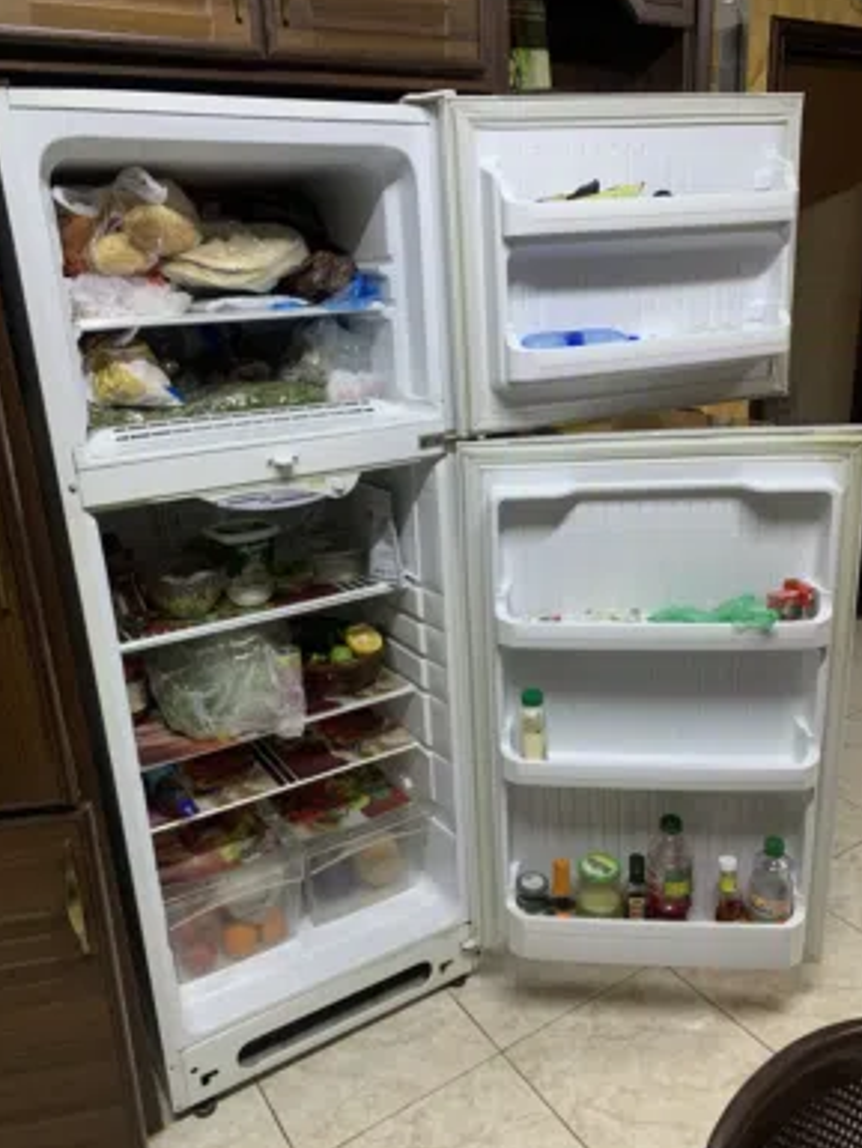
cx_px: 427
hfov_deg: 51.4
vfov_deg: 65.3
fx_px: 896
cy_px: 573
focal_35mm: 27
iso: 160
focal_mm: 4.25
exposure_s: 1/60
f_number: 1.8
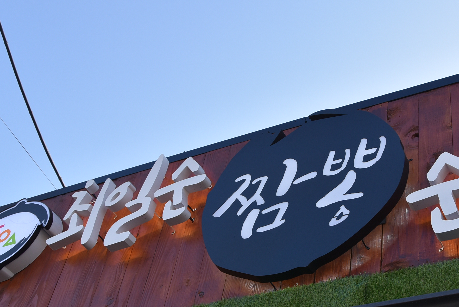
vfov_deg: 24.2
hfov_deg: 35.3
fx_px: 715
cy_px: 198
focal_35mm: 56
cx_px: 307
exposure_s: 1/250
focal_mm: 22
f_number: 8
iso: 220
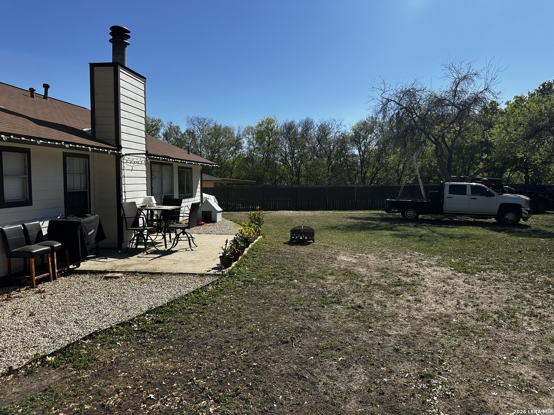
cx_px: 277
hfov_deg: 71.6
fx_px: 384
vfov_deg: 56.8
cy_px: 208
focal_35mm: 24
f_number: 1.78
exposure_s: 1/5848
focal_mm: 6.86
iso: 80
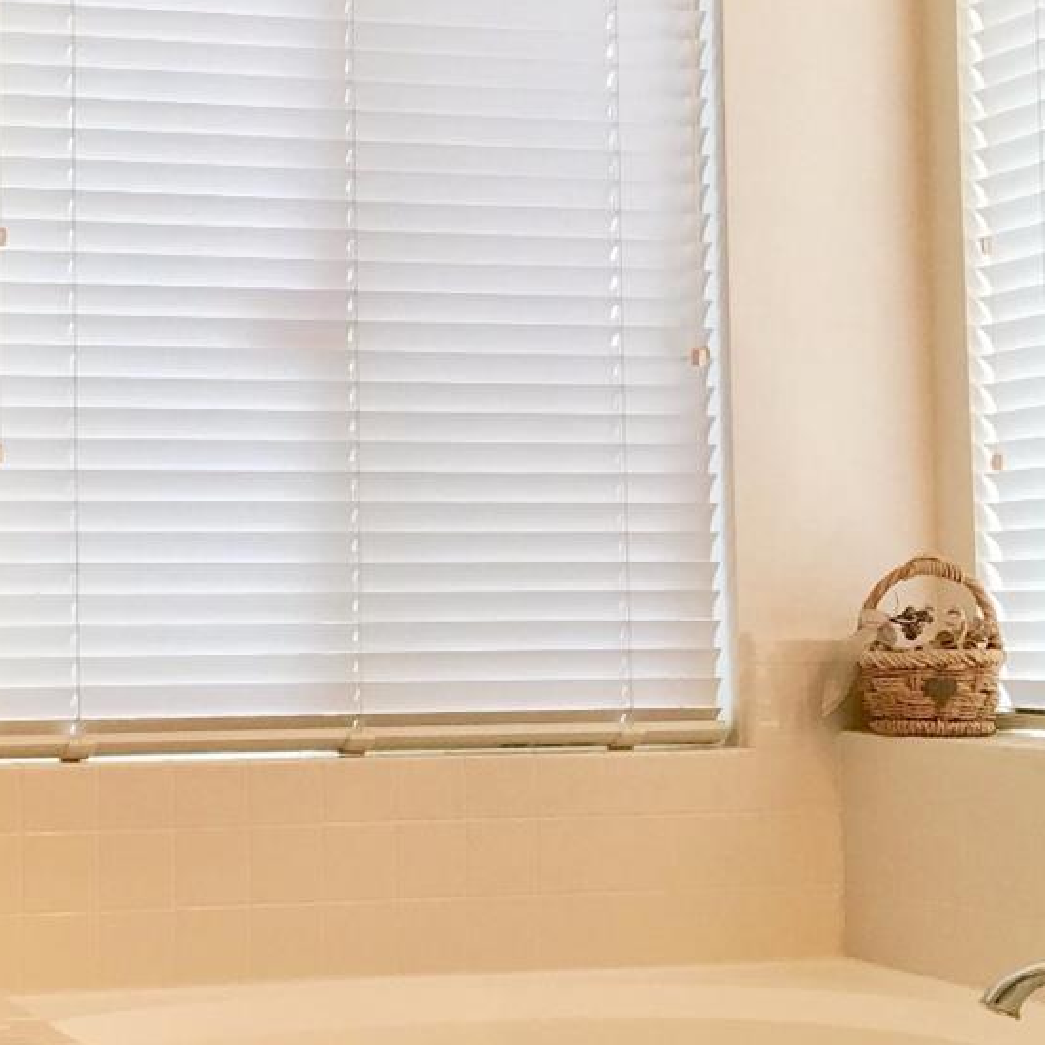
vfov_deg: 24.6
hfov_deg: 23.6
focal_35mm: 70
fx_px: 2391
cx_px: 6
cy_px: 474
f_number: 2.2
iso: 25
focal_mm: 4.15
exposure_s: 1/30
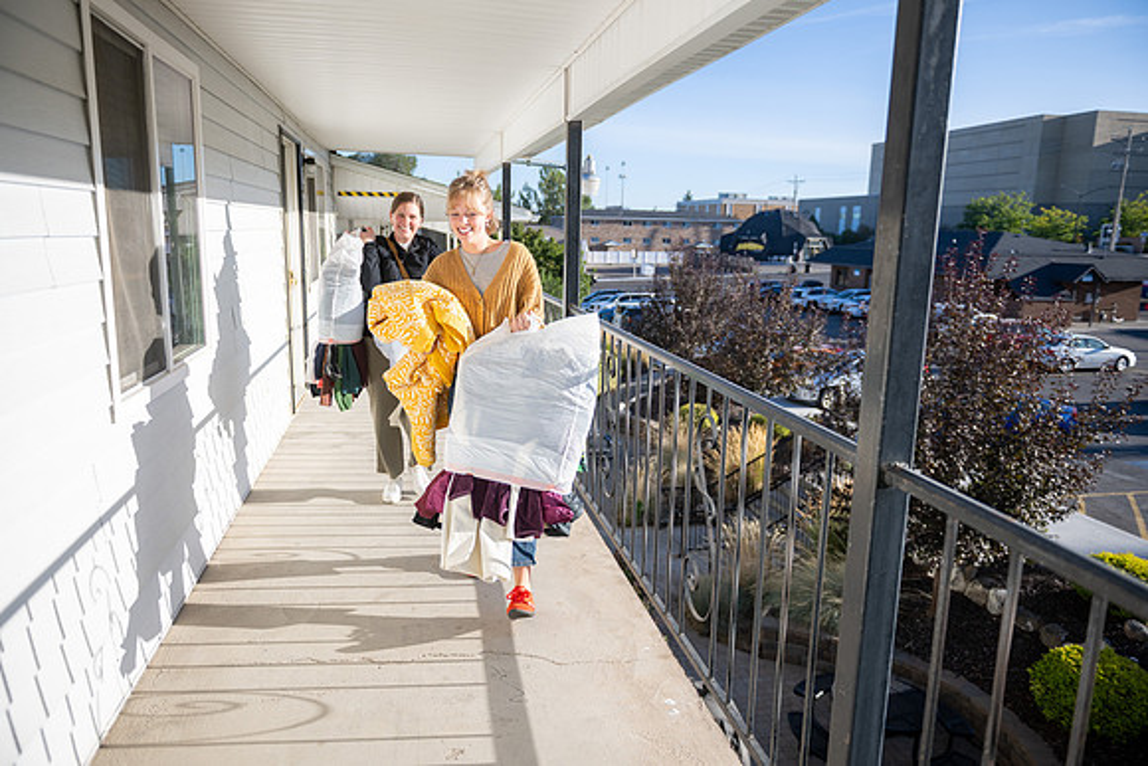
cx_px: 574
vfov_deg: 53.2
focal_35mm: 24
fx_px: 765
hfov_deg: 73.7
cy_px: 383
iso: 200
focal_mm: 24
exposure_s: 1/2000
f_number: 2.8
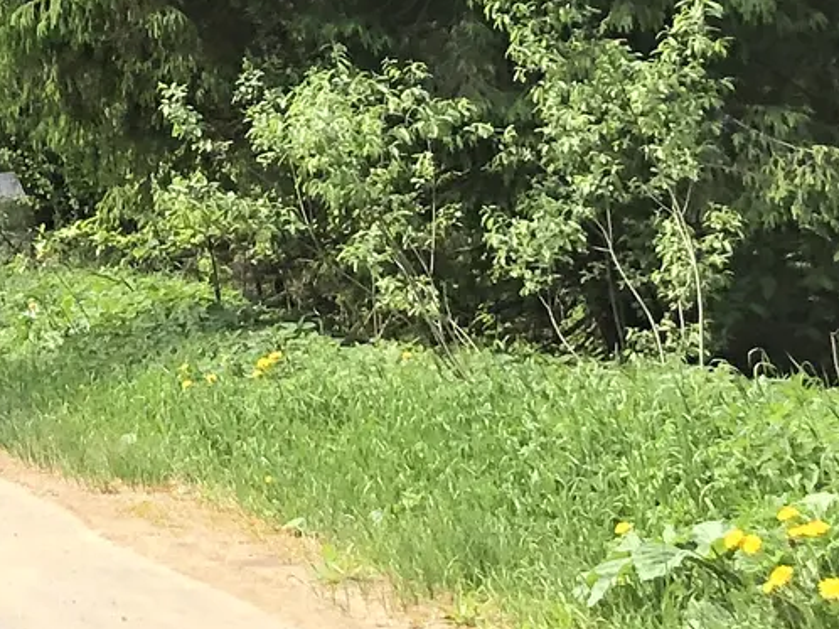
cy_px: -629
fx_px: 3270
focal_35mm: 135
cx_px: -868
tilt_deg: +8.8
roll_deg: +4.3
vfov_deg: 10.1
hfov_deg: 12.7
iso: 20
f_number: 1.8
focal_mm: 4
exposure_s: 1/750
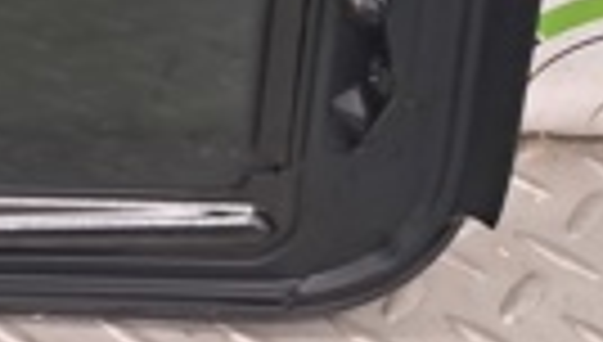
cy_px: -416
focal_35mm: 140
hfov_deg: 12.7
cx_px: -720
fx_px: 2243
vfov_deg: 8.2
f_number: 1.8
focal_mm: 4
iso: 200
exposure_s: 1/50
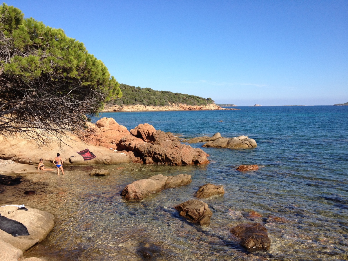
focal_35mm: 35
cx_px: 174
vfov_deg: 40.7
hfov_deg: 52.6
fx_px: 352
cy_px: 130
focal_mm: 4.28
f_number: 2.4
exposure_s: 1/1284
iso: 64
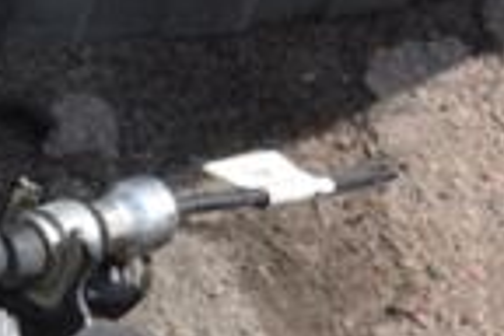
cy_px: 518
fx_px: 2450
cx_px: -483
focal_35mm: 175
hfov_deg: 10.8
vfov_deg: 7.7
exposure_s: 1/200
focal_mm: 28
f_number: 20
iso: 800
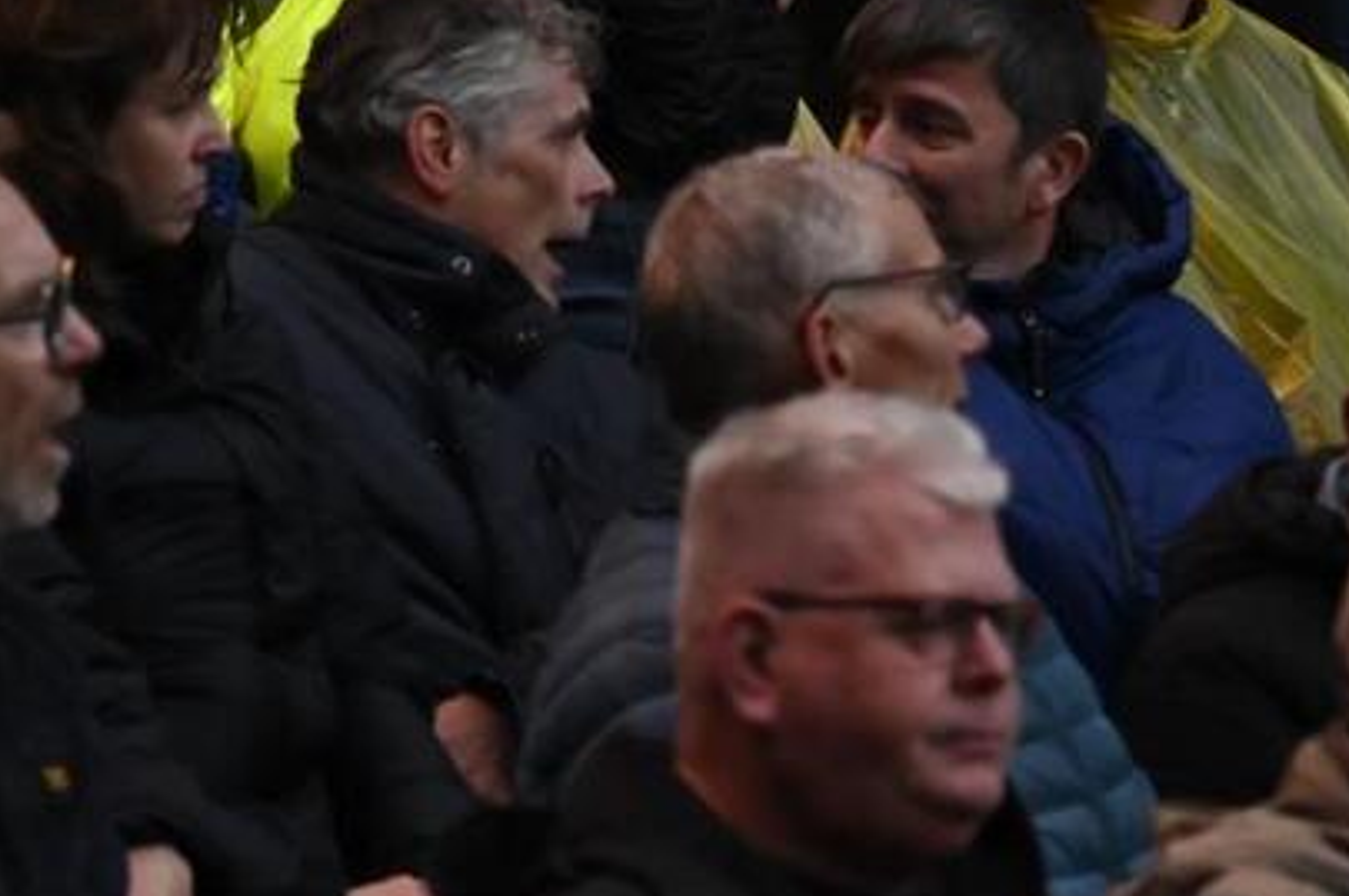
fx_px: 31139
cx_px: -13
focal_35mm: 832
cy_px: 205
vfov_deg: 1.6
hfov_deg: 2.5
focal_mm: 340
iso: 8000
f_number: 10
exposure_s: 1/250
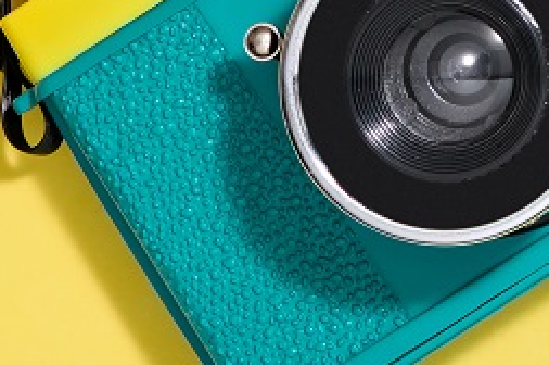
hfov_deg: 2.9
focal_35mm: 714
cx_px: 1493
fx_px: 10874
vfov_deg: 1.9
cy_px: -708
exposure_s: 1/250
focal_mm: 95
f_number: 14
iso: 100
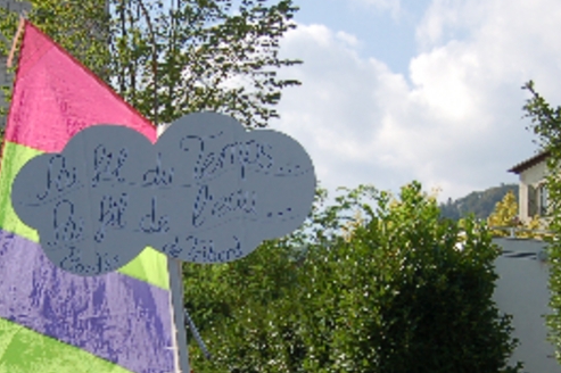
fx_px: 1479
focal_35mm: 95
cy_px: 392
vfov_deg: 14.1
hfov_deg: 21.4
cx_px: 182
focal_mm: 26
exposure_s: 1/1250
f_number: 4.5
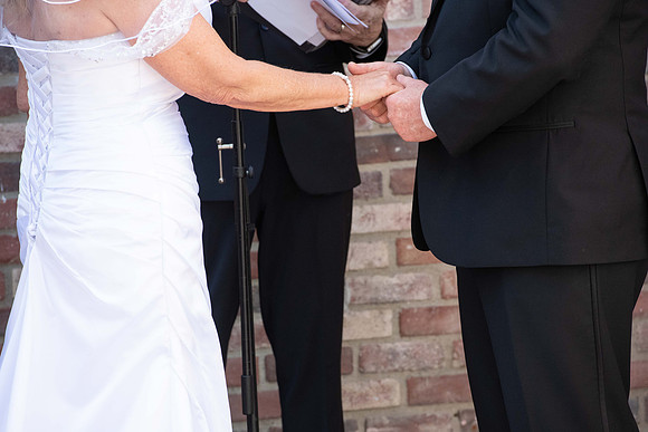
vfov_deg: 6.7
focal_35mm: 205
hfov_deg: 10.0
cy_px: 222
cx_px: 316
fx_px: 3695
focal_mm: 200
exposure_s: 1/640
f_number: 5.6
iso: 1250
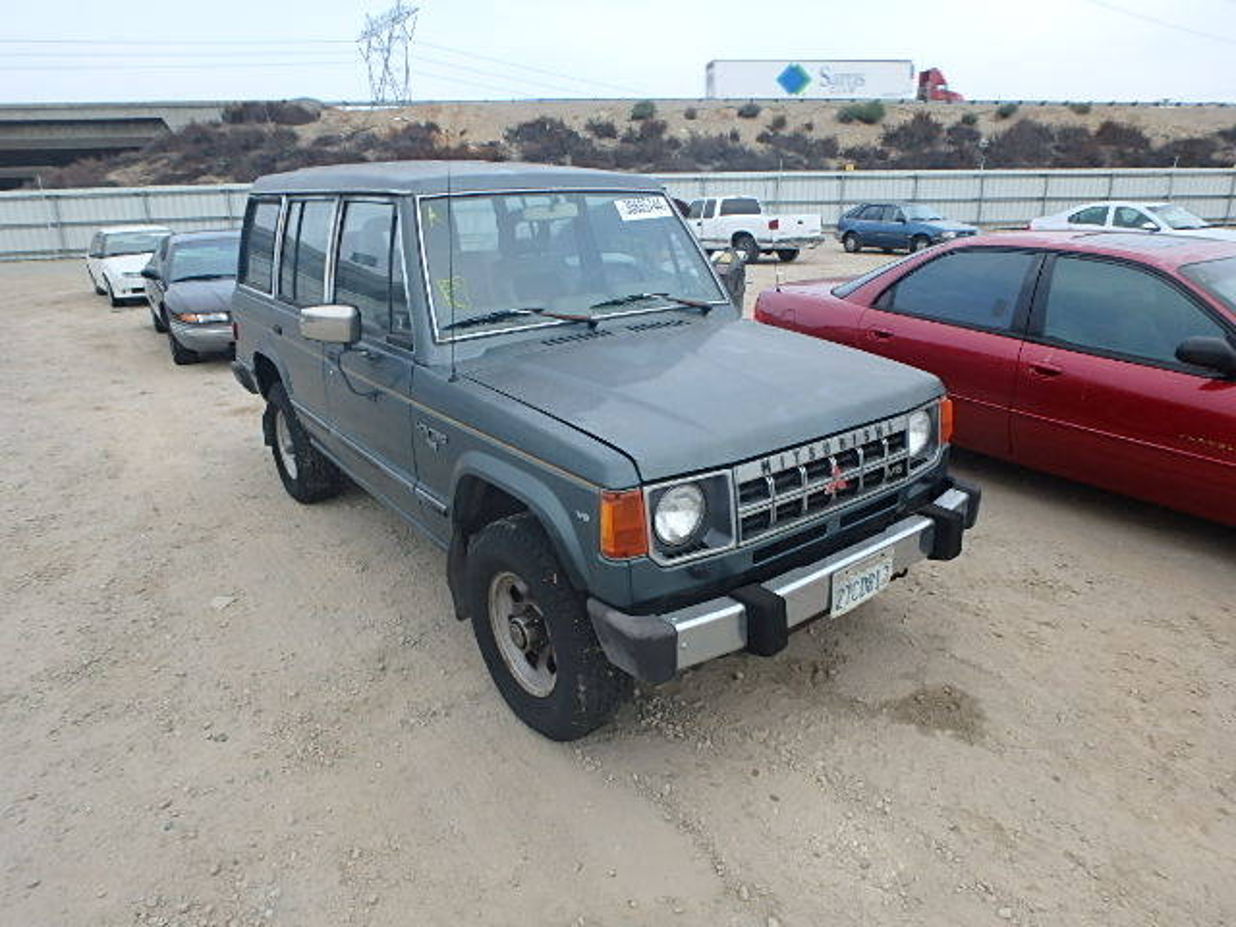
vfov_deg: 63.4
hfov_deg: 79.0
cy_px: 464
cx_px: 618
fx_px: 750
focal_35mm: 21
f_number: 3.5
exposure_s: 1/80
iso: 125
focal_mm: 3.7
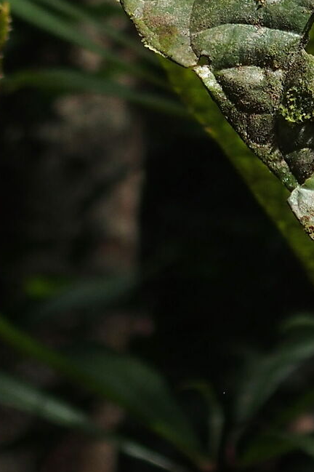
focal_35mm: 354
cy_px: -97
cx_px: 467
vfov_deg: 5.8
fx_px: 4636
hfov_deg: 3.9
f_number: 2.8
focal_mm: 19.6
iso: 100
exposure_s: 1/500
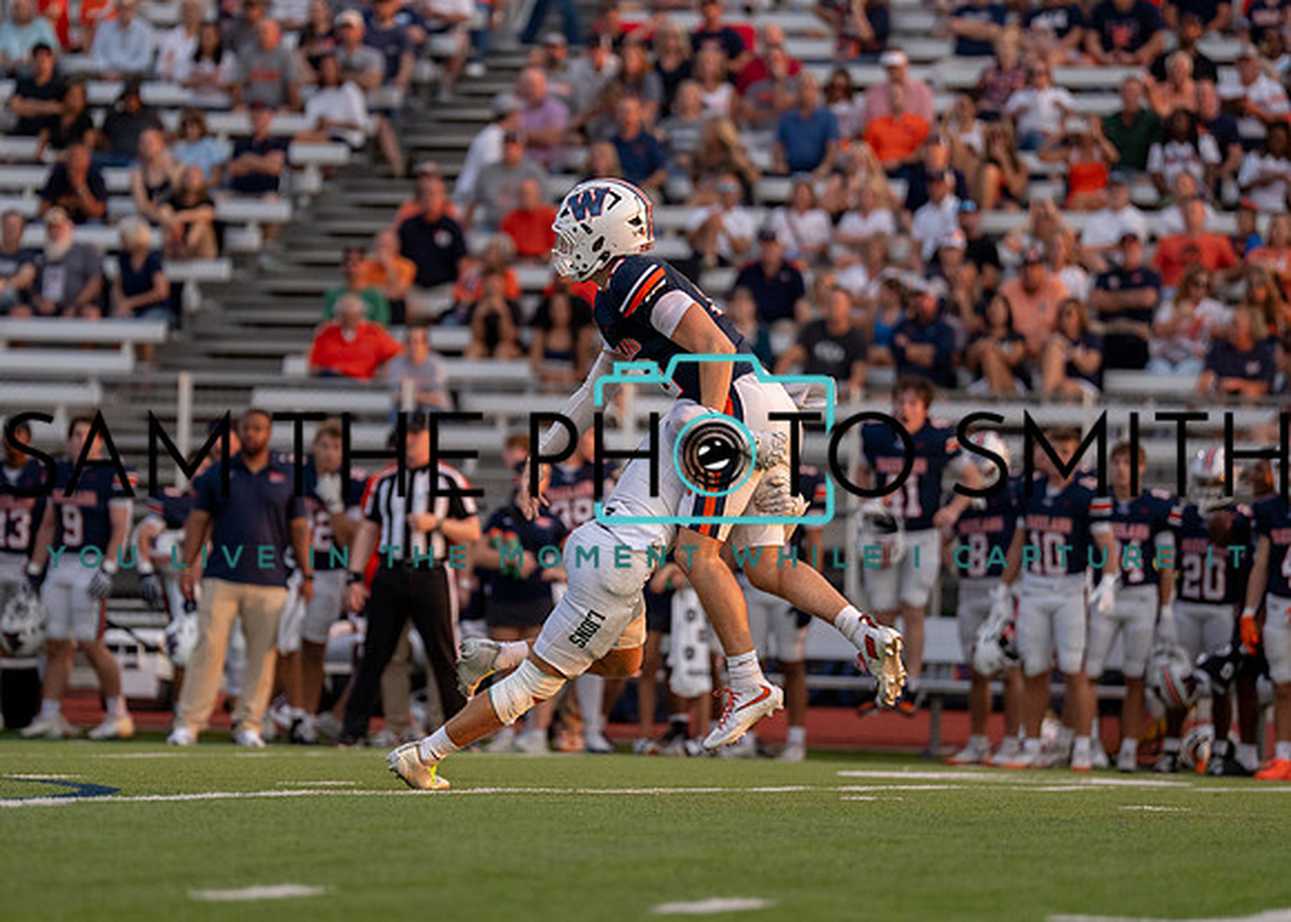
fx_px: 10754
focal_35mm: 293
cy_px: 433
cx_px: 592
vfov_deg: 4.9
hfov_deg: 6.9
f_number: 2.8
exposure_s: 1/2500
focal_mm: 200
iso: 800
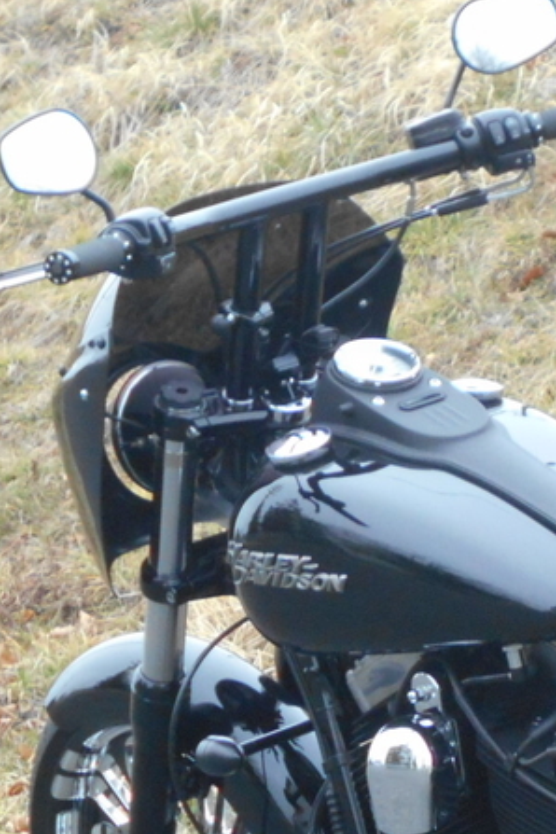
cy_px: 616
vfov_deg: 12.6
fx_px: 3753
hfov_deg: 8.3
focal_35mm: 162
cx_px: 744
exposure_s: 1/250
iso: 280
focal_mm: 10
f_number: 4.9
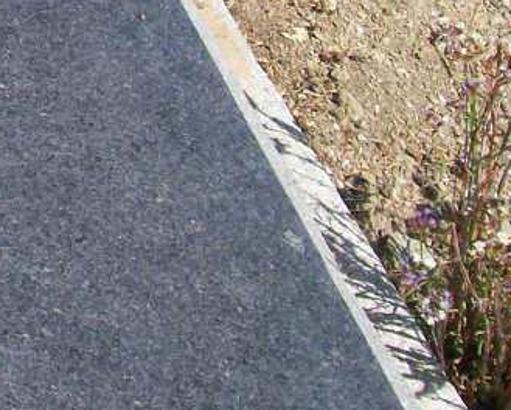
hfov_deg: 13.6
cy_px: -235
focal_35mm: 128
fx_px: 1938
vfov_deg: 11.5
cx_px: -376
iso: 80
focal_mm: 6
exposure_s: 1/546
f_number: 4.8
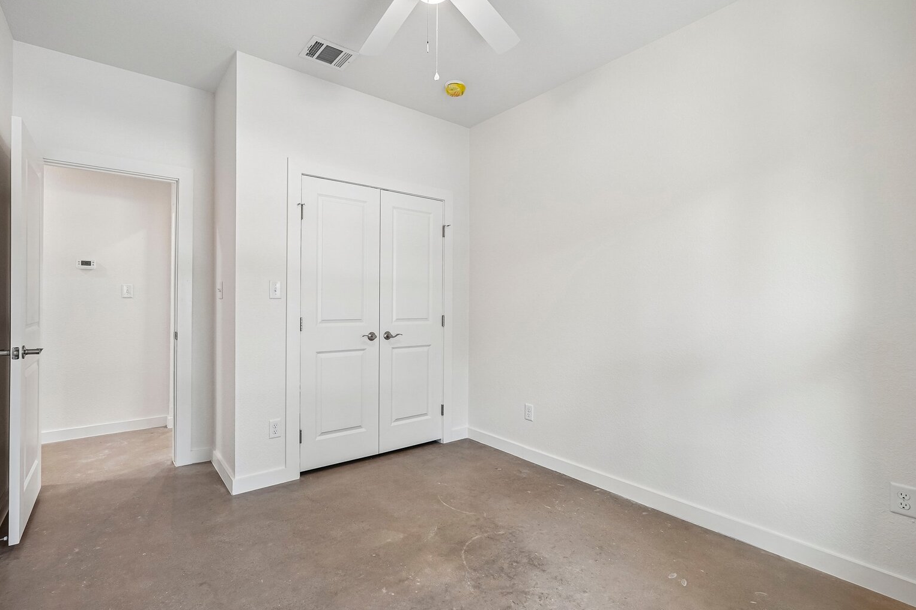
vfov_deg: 70.4
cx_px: 437
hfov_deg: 93.2
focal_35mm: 17
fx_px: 432
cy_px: 300
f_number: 8
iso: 400
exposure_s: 1/13
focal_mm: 16
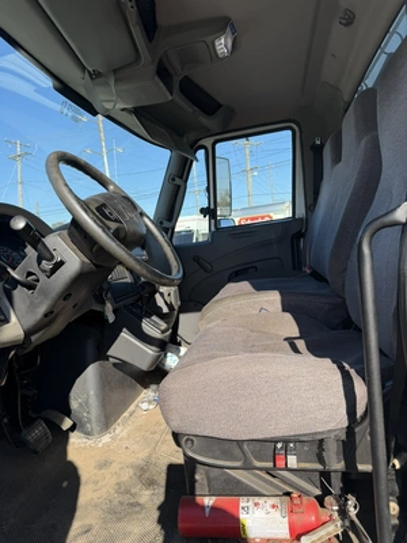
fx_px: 376
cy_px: 272
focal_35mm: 24
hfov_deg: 56.8
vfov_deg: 71.6
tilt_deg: -4.1
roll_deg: +6.3
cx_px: 204
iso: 80
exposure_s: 1/2000
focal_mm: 6.76
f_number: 1.78
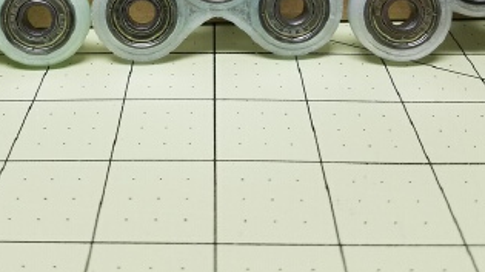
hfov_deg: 42.7
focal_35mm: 48
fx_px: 617
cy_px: -25
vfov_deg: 23.4
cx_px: 193
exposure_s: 1/60
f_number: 1.7
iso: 160
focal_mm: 4.2
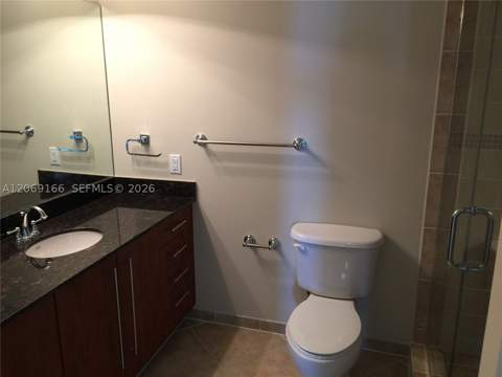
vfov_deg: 48.2
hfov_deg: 61.7
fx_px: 421
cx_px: 251
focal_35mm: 29
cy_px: 188
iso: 50
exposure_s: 1/15
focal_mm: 4.15
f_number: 2.2
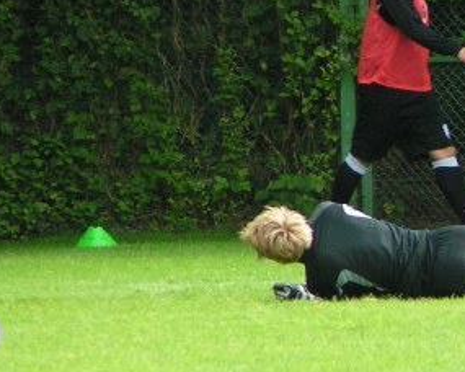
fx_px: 14313
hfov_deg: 1.9
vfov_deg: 1.5
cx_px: 488
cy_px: 145
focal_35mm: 1040
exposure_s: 1/400
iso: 100
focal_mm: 58
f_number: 3.5
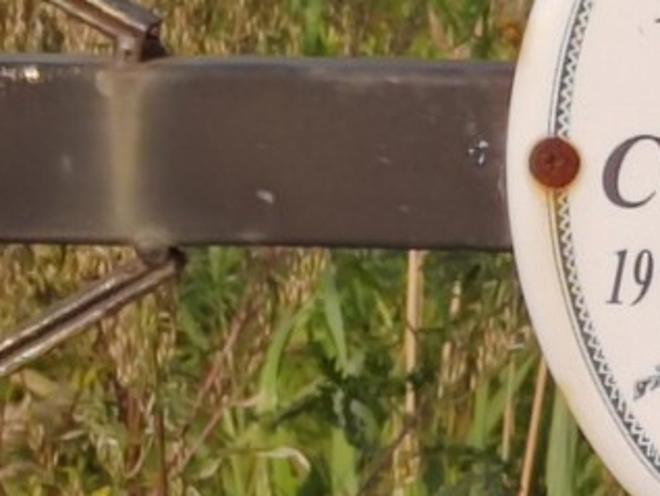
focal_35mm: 352
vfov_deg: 4.2
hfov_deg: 5.6
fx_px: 6716
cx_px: 787
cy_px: 307
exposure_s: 1/1100
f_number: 1.9
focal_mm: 5.52
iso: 100
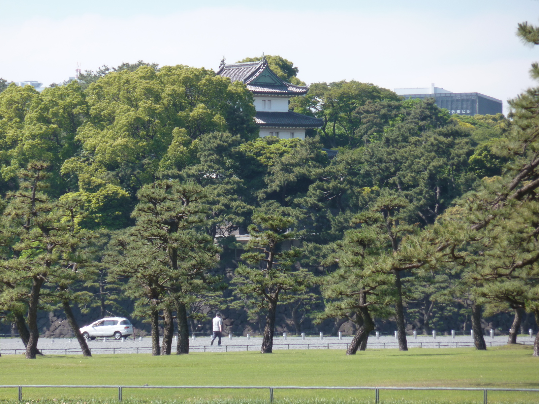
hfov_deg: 6.6
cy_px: 202
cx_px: 270
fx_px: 4671
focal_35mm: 300
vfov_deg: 5.0
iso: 80
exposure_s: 1/200
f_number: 4.9
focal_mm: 49.2
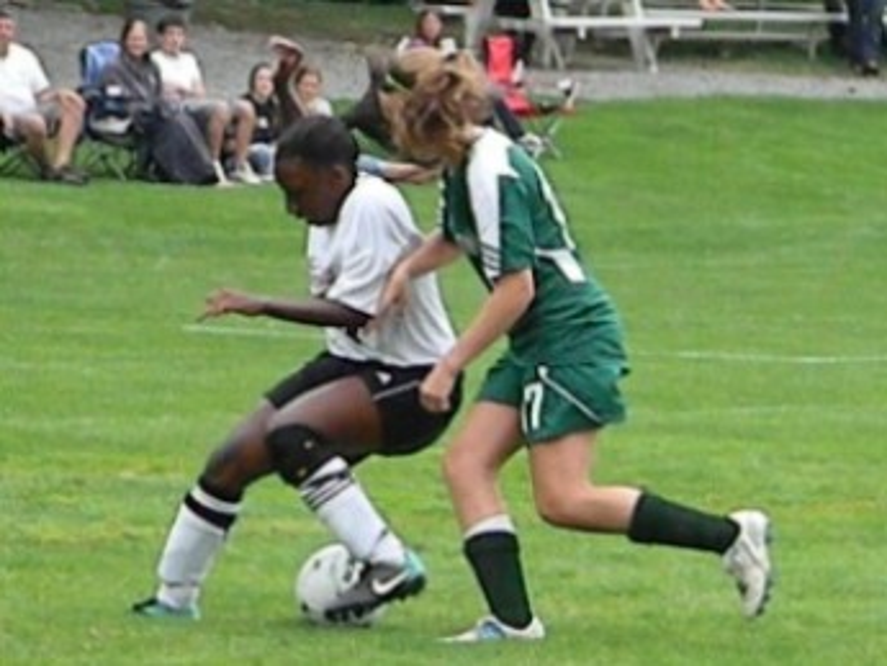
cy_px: 333
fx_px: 3768
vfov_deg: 10.1
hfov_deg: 13.4
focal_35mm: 147
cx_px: 444
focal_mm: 26.8
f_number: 5
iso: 640
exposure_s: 1/781
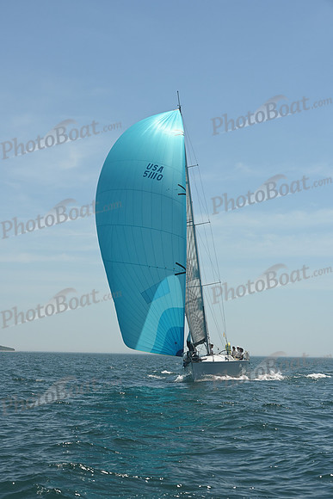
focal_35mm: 70
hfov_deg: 19.5
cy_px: 250
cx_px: 166
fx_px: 971
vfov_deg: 28.8
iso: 320
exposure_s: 1/1000
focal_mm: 70
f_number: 10
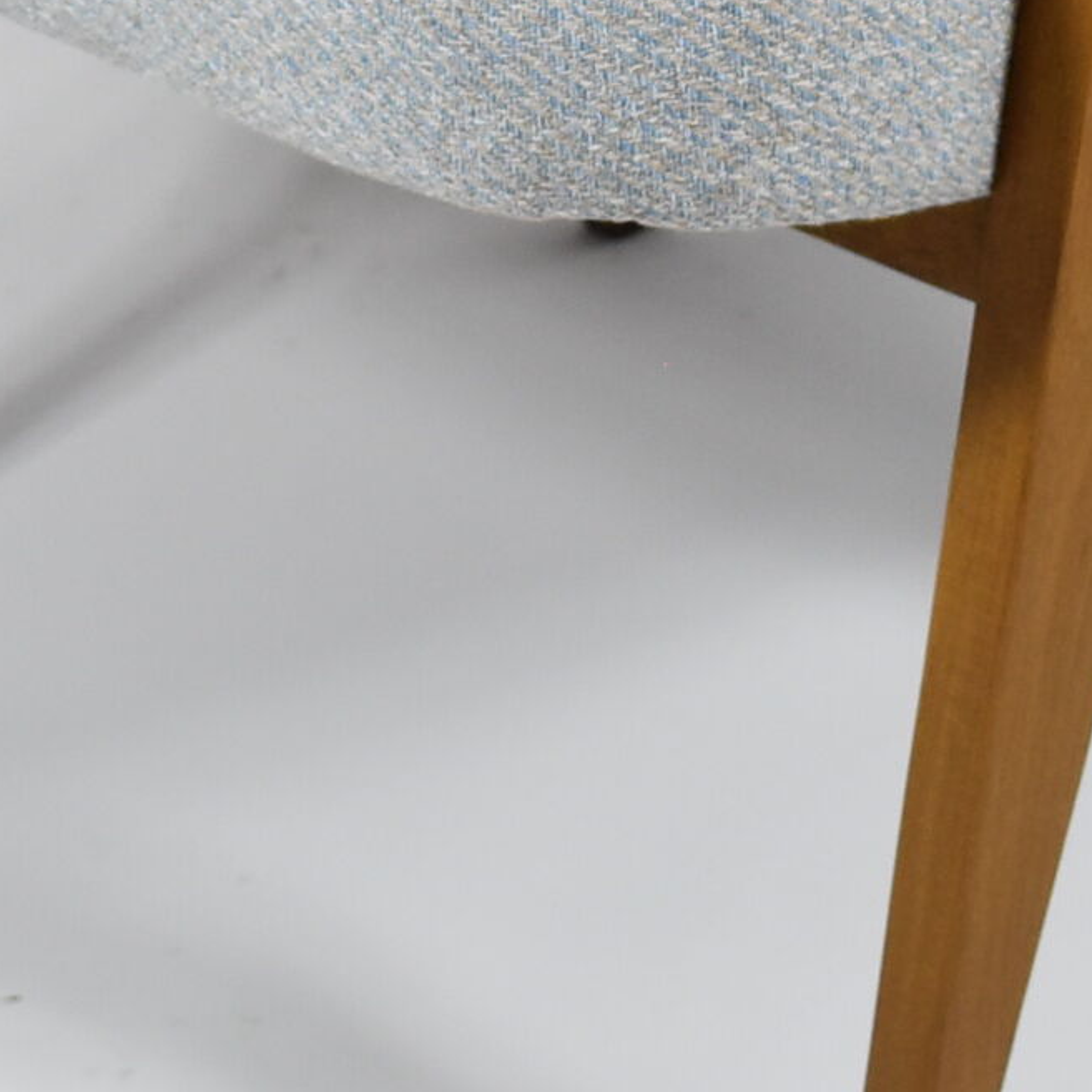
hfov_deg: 11.5
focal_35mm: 151
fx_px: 5389
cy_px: -196
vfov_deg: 11.4
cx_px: 828
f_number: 4.5
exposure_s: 1/125
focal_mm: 26
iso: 800
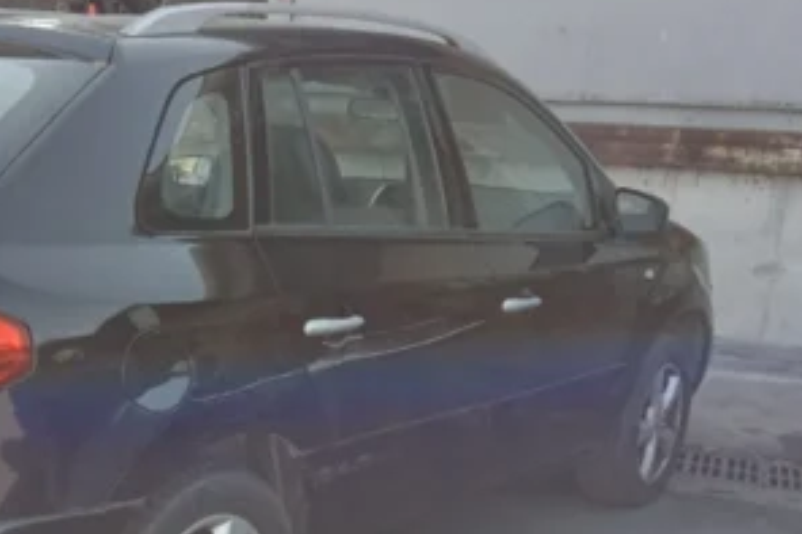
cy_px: 396
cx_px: 171
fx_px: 1314
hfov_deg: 33.1
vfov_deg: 22.8
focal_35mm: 59
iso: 112
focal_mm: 3.46
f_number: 2.2
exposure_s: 1/100
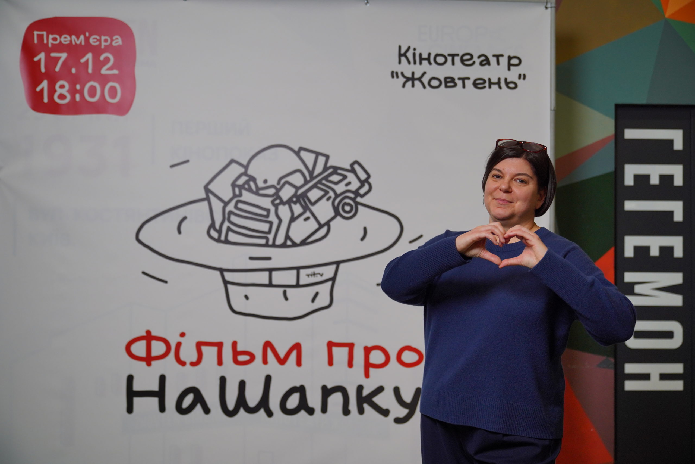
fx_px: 792
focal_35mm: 41
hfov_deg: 47.4
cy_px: 232
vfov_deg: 32.6
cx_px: 348
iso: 1000
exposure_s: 1/500
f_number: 2.8
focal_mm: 41
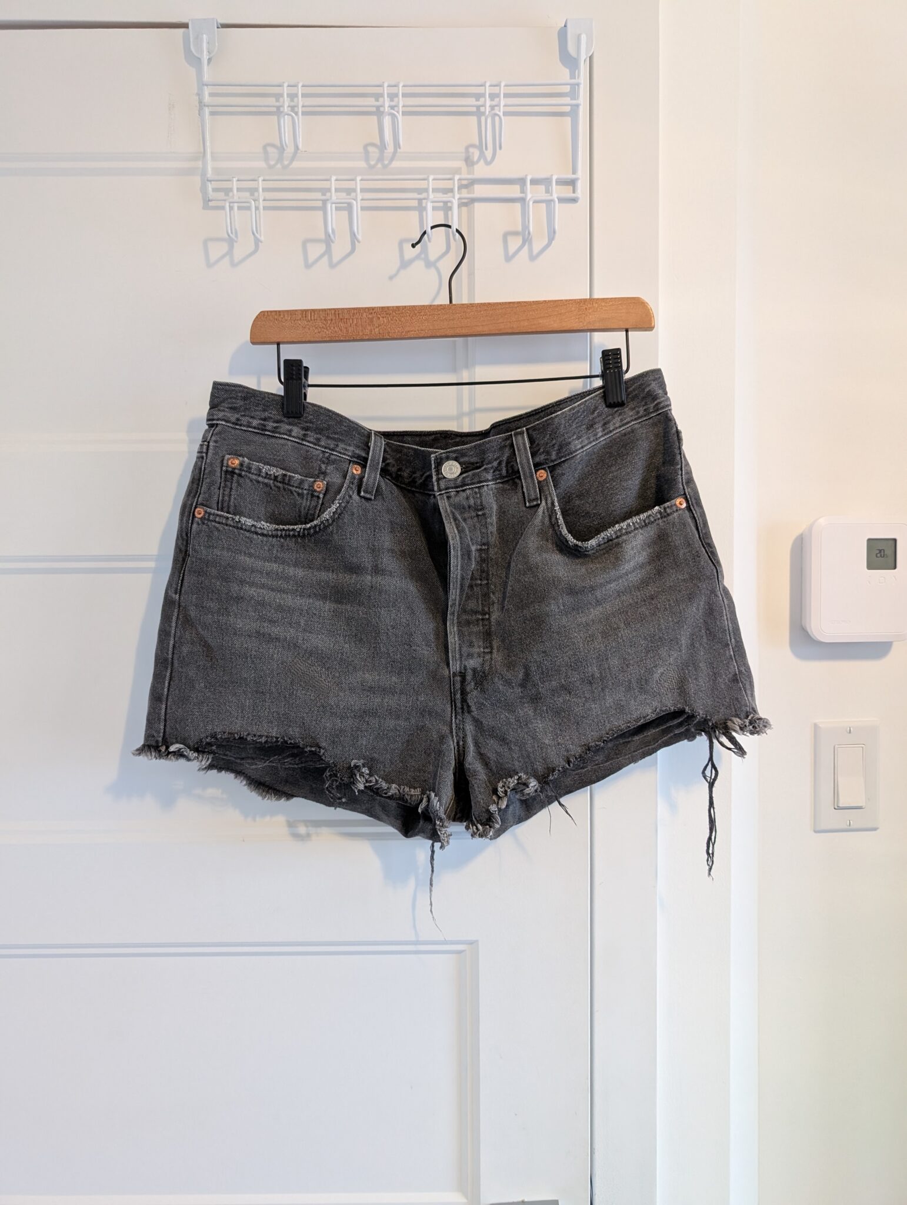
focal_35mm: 24
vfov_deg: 71.5
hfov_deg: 56.9
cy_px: 602
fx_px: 836
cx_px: 454
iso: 767
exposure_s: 1/120
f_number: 1.68
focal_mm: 6.9
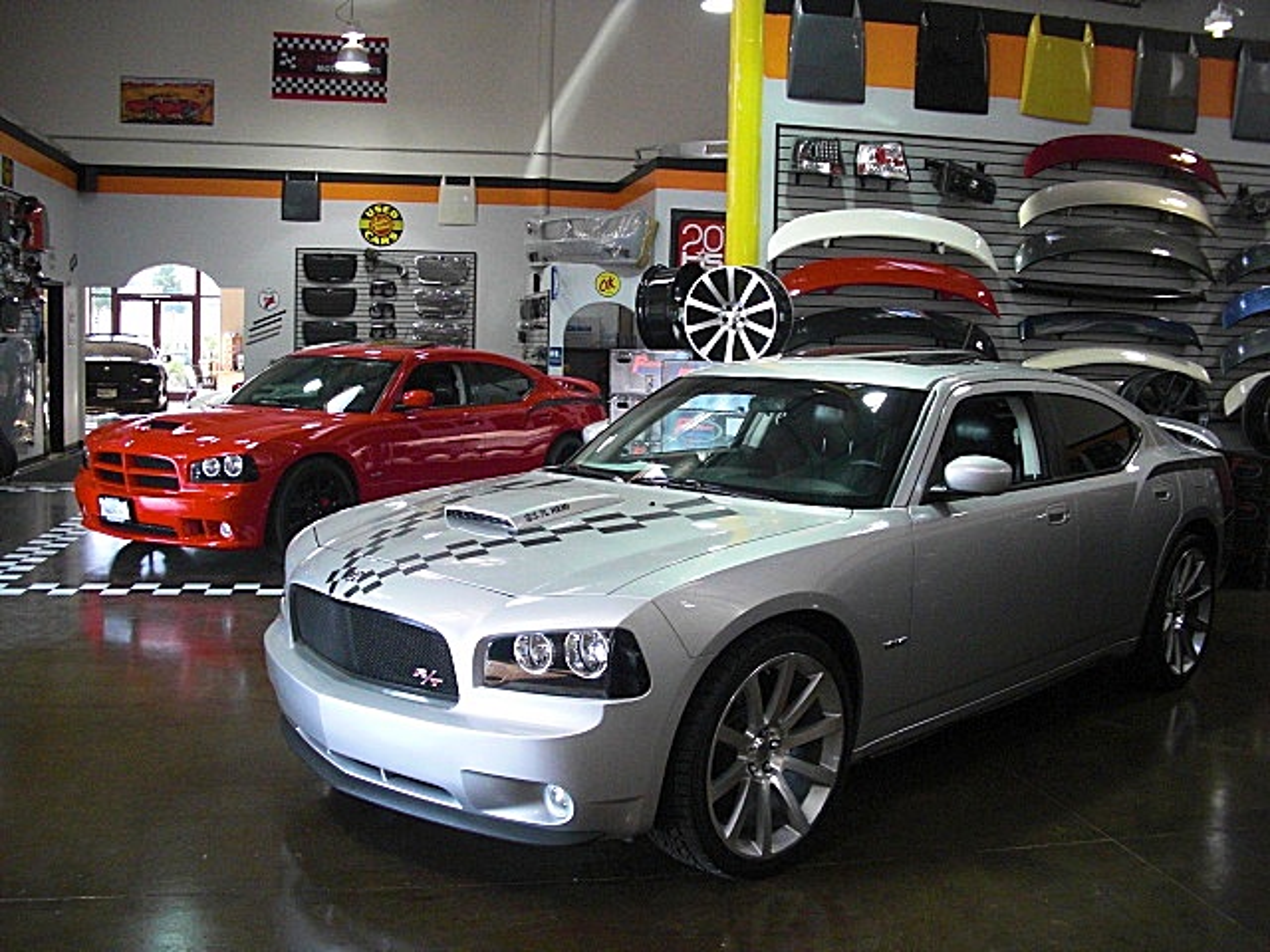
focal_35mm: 36
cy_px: 476
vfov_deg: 39.7
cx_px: 635
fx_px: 1321
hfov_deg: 51.4
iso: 400
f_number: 2.8
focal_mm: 6.3
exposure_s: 1/100
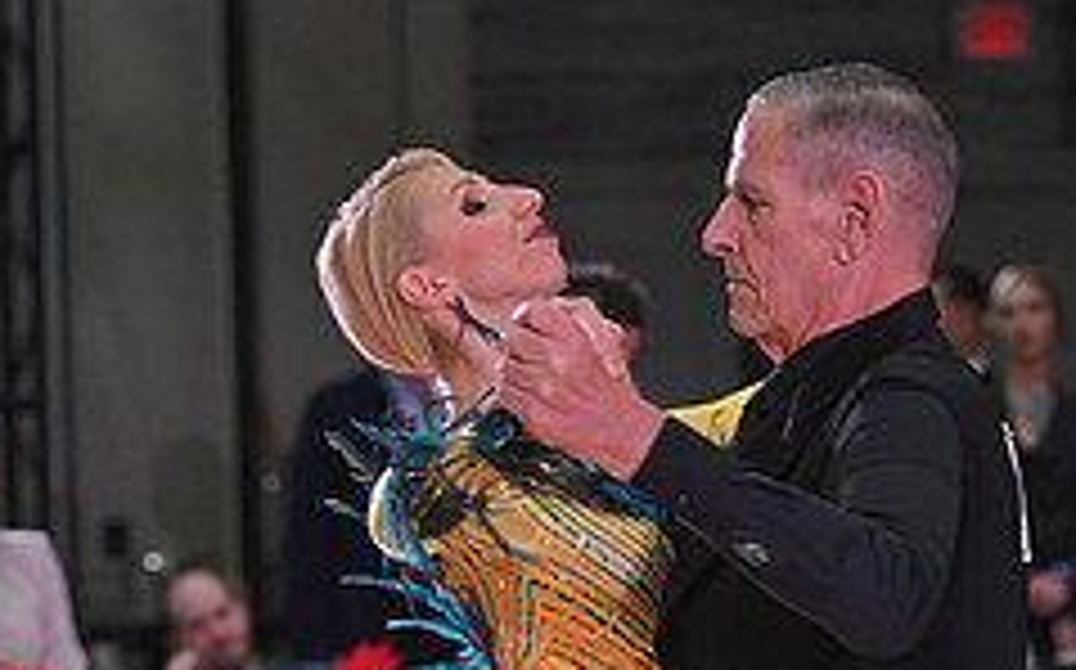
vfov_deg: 4.3
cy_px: 1214
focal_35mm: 302
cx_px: 750
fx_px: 8850
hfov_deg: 7.0
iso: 2500
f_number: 5
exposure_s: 1/400
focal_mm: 122
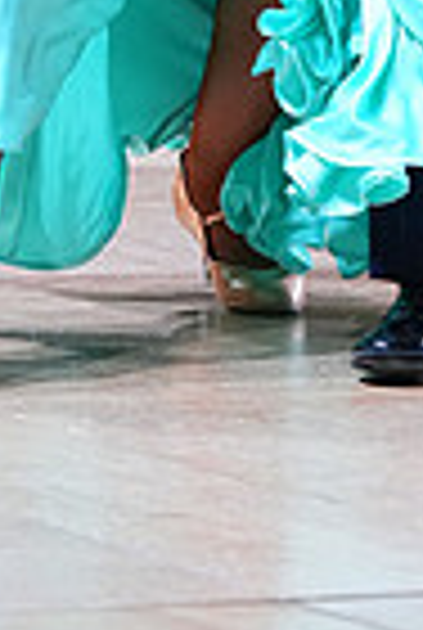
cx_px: 574
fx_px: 9137
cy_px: -576
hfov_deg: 2.6
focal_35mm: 521
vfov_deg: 3.9
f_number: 4
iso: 1250
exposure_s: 1/400
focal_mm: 126
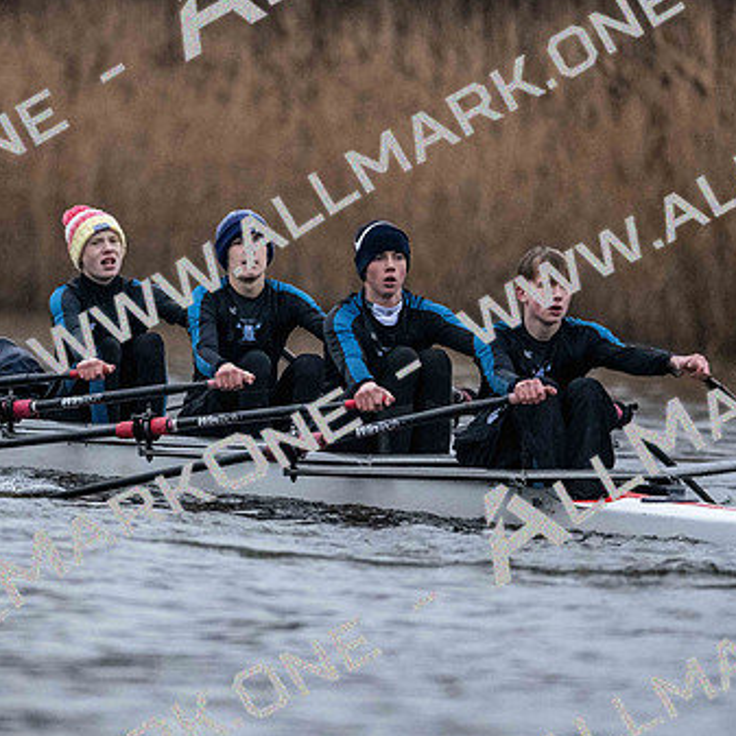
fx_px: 14096
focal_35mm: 586
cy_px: 381
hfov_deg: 3.0
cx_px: 297
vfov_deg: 3.0
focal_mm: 400
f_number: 4.5
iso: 8000
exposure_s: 1/1600
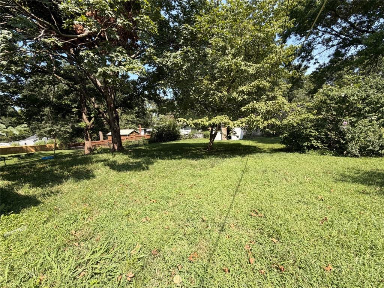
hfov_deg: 102.1
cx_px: 192
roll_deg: +1.5
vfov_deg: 85.7
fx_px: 155
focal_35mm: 14
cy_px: 144
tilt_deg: -8.0
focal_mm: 2.22
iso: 40
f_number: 2.2
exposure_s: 1/579
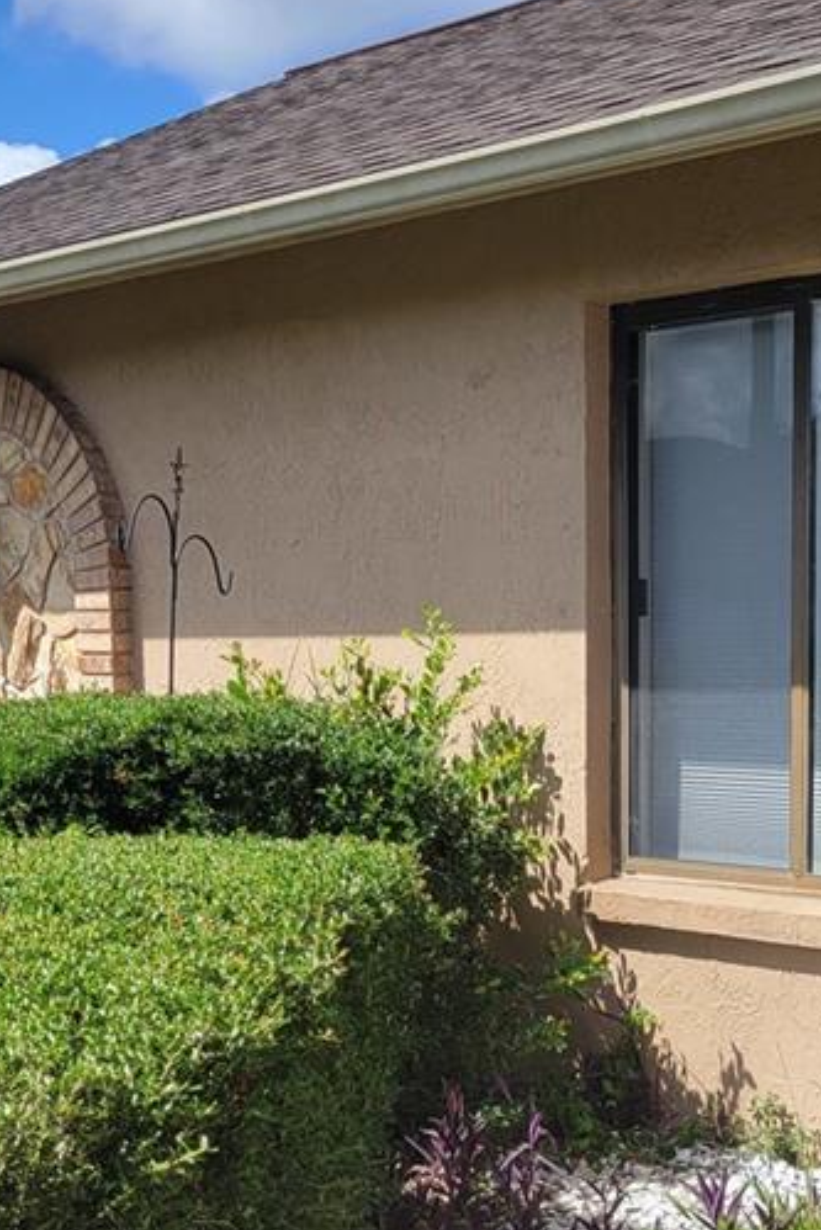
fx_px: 2222
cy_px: 934
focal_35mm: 65
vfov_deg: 30.4
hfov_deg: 20.9
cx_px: 367
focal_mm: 5.4
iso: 40
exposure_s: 1/1894
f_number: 1.8
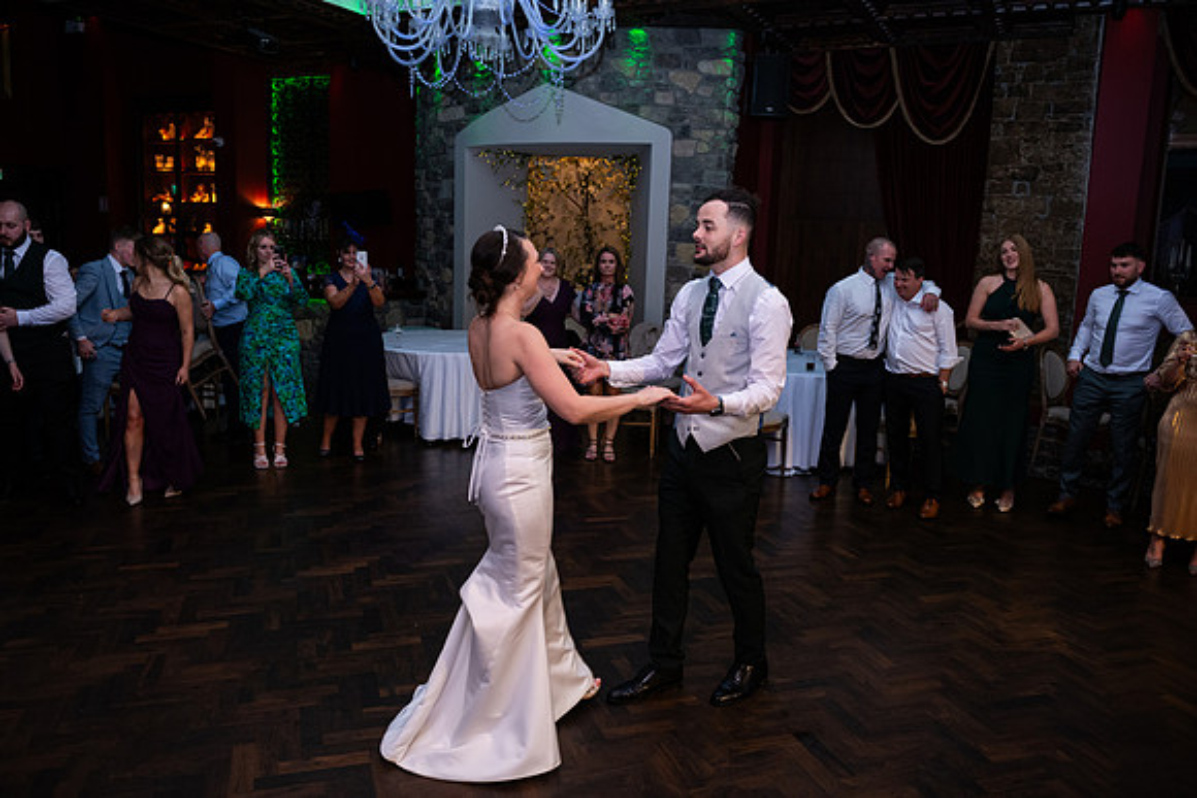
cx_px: 598
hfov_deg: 65.5
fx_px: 931
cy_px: 399
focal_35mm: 28
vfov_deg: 46.4
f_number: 3.5
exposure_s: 1/160
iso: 800
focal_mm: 28
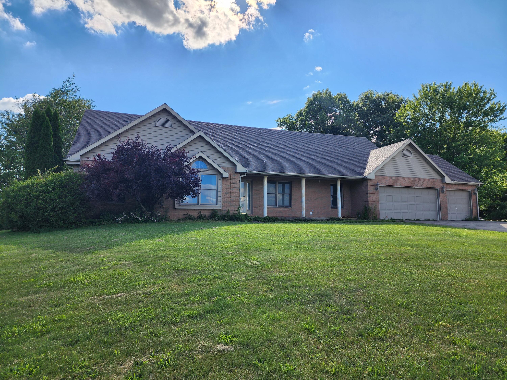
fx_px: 337
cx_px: 254
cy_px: 190
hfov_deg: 73.9
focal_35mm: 23
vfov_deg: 58.9
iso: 12
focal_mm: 6.4
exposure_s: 1/978
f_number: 1.8
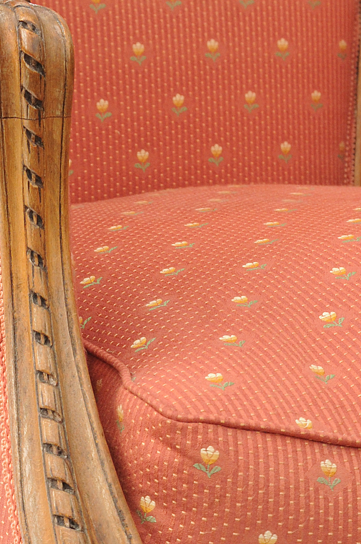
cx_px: 108
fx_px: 1765
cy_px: 616
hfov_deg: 11.7
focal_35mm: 117
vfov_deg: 16.9
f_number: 6.3
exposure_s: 1/320
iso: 400
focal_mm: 32
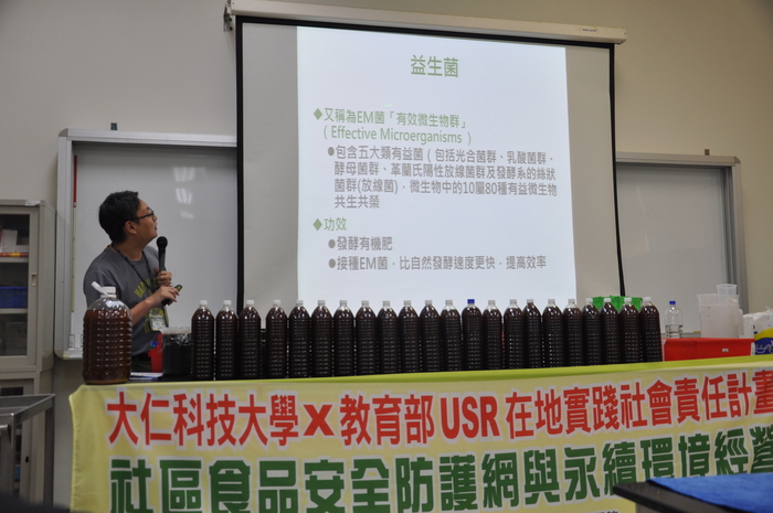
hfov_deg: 51.3
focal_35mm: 38
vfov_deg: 35.4
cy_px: 256
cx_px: 386
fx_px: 804
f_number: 4
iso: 400
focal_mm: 25
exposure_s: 1/60
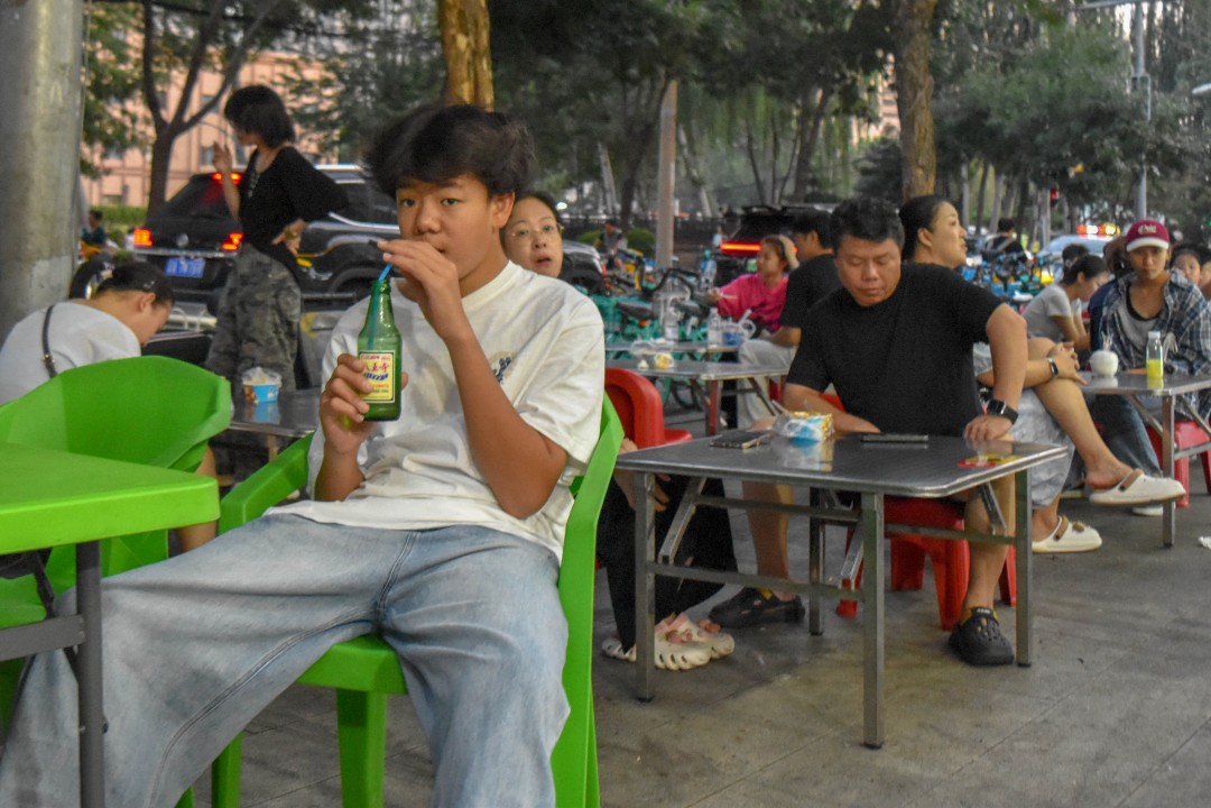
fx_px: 1009
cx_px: 606
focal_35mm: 30
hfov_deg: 61.9
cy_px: 404
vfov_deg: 43.6
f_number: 3.5
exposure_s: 1/350
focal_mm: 20
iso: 3200
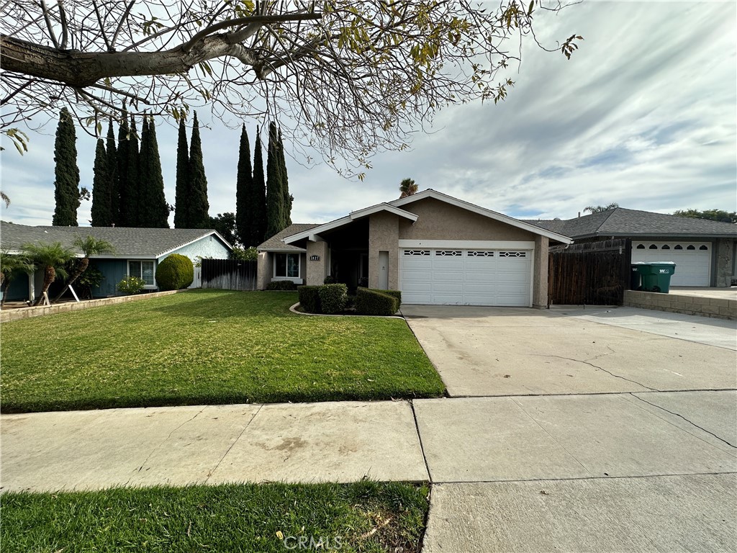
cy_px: 276
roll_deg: -0.8
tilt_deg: -1.9
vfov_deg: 85.7
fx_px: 298
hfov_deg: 102.1
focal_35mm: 14
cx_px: 368
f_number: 2.2
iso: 50
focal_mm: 2.22
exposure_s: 1/1795
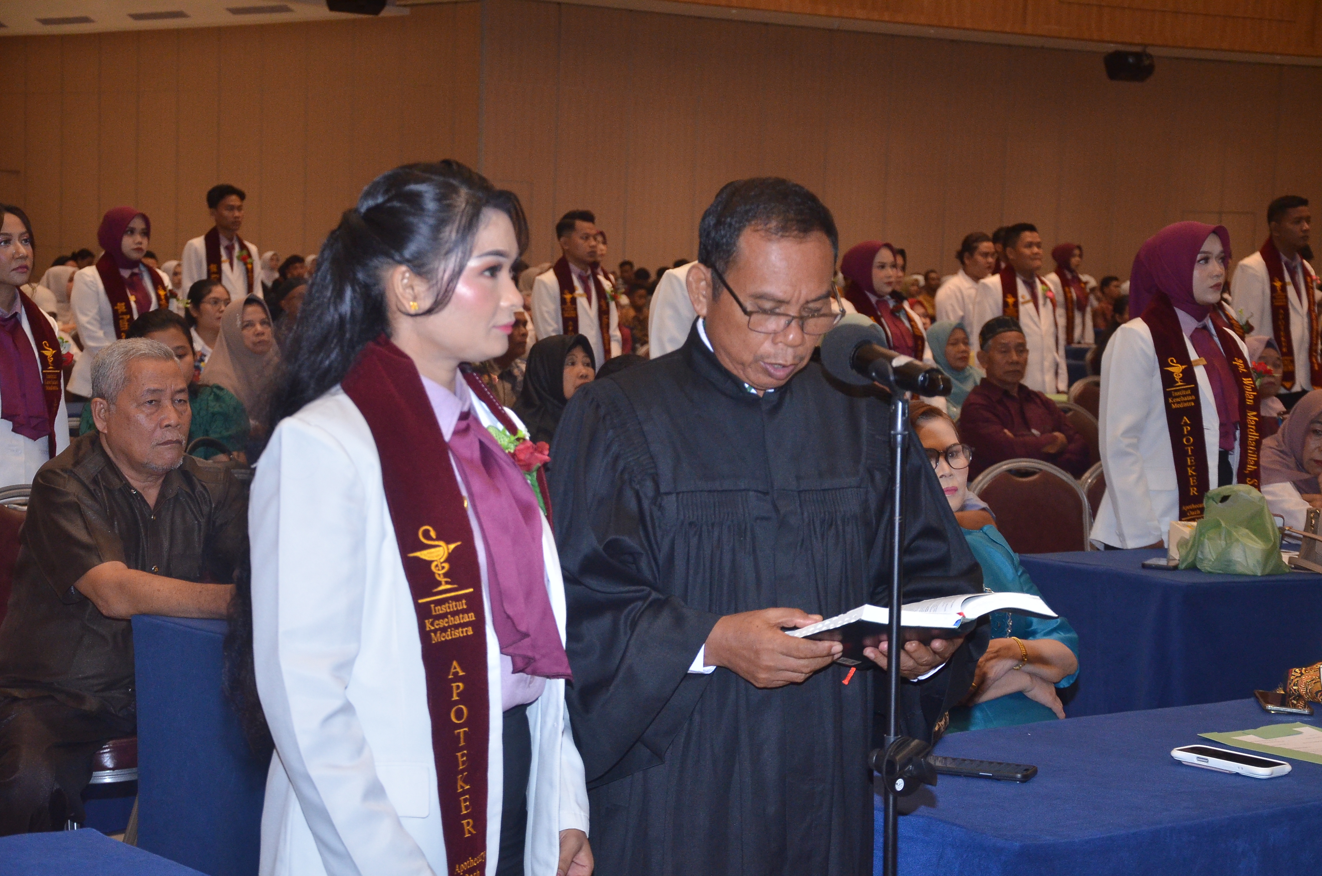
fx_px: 2748
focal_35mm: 75
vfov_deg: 18.1
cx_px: 661
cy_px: 438
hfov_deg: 27.0
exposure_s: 1/125
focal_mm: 50
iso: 1250
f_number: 5
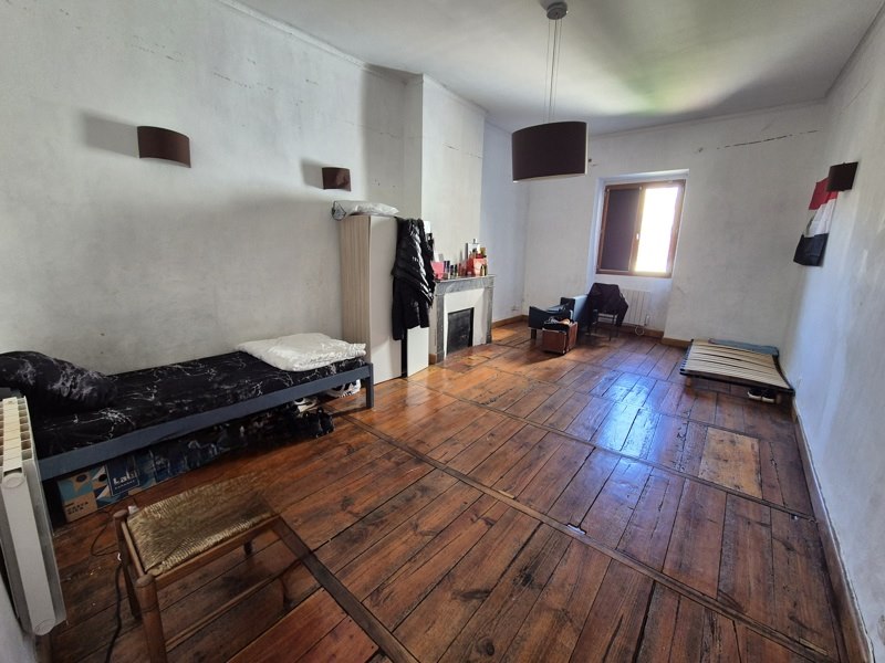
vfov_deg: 89.9
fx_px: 332
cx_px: 442
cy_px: 332
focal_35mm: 13
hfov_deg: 106.2
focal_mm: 2.2
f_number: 2.2
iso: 320
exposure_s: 1/50
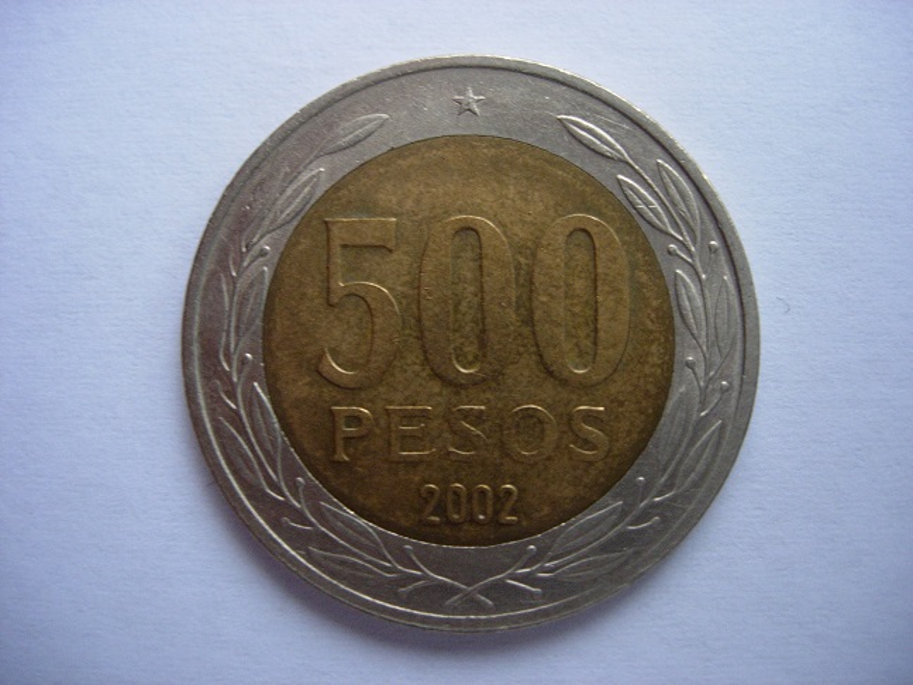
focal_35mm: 38
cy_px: 342
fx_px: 1002
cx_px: 456
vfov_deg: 37.7
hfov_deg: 49.0
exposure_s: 1/32
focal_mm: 7.8
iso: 188
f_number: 2.8
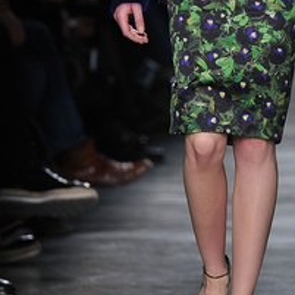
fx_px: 4888
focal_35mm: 507
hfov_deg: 3.5
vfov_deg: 3.5
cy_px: 1
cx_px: 232
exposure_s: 1/400
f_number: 4
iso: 2000
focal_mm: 200
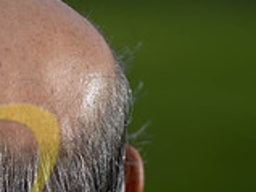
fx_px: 2210
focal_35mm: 299
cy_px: 309
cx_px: -68
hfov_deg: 6.6
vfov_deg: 4.9
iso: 200
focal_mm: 85
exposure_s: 1/2500
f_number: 2.2
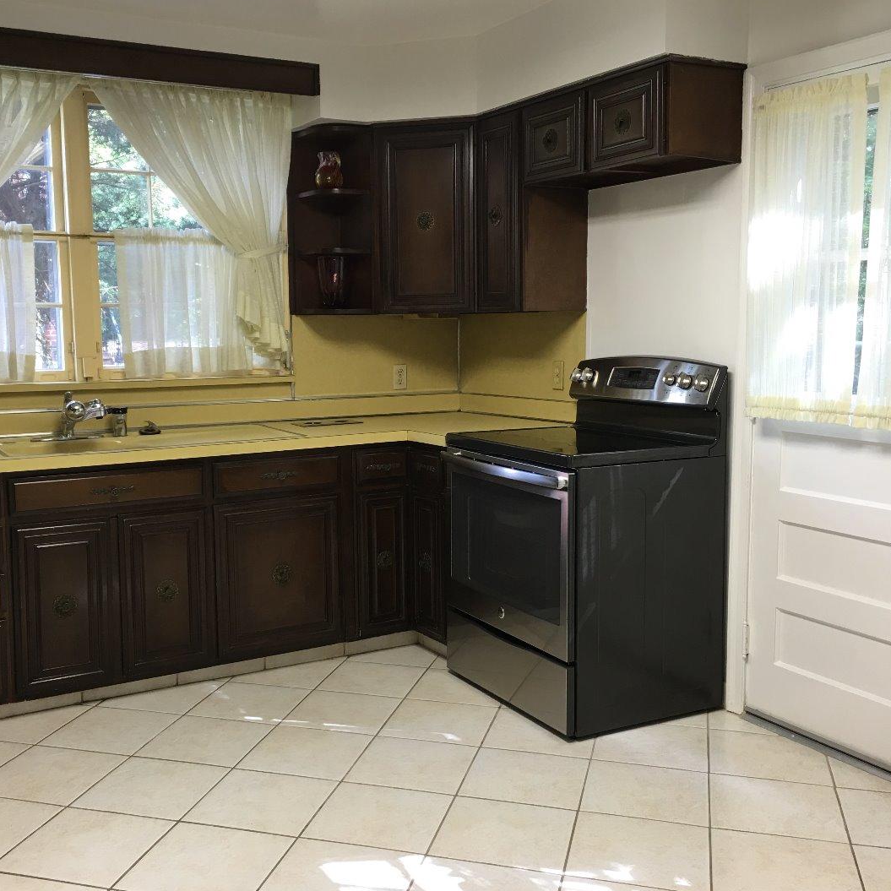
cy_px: 443
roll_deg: +0.6
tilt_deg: -6.5
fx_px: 1019
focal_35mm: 35
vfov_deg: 47.2
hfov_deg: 47.1
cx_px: 390
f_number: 2.2
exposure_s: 1/15
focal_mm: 4.15
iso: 25
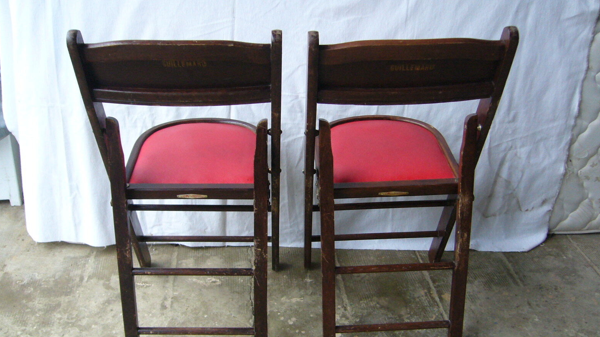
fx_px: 621
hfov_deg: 51.6
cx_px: 296
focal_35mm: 39
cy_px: 201
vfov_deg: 30.4
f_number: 2.8
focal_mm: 5.8
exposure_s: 1/8
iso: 200
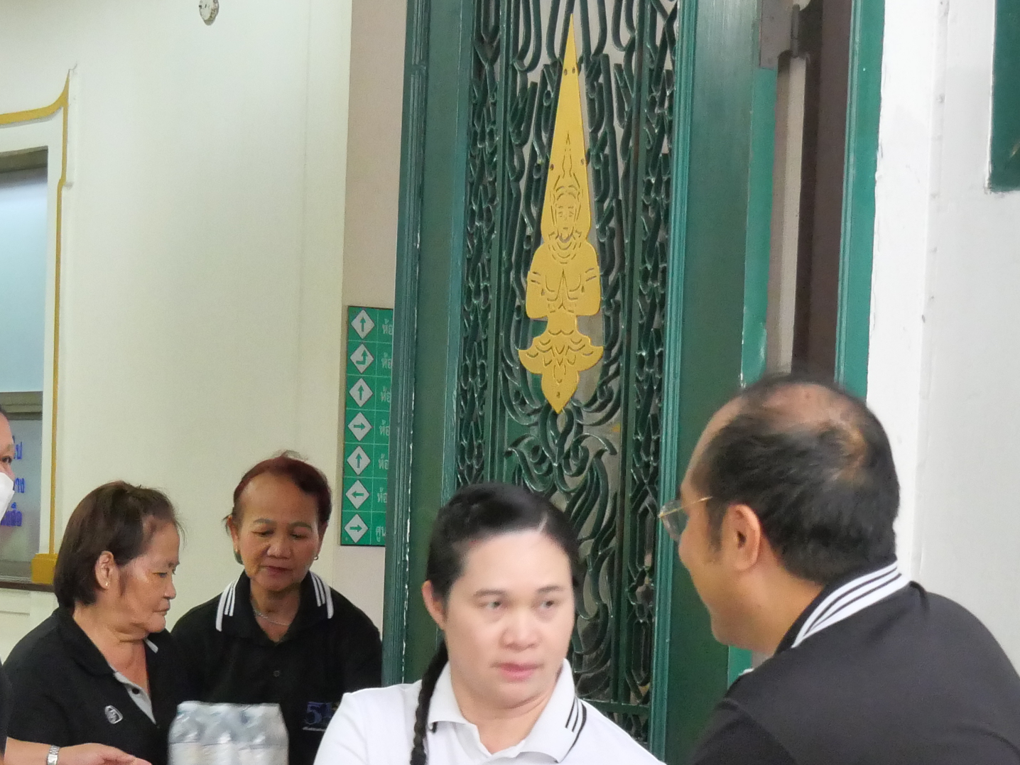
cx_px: 410
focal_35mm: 102
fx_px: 3006
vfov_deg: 14.2
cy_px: 840
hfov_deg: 19.2
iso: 3200
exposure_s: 1/50
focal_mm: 20
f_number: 4.1
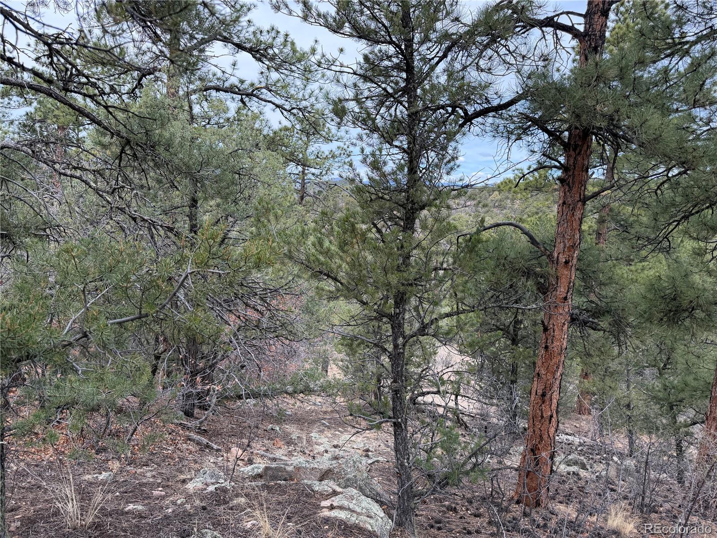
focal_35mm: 24
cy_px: 269
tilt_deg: -8.5
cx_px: 358
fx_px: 497
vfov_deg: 56.8
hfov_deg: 71.6
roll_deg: -3.3
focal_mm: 6.76
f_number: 1.78
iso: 100
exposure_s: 1/1292
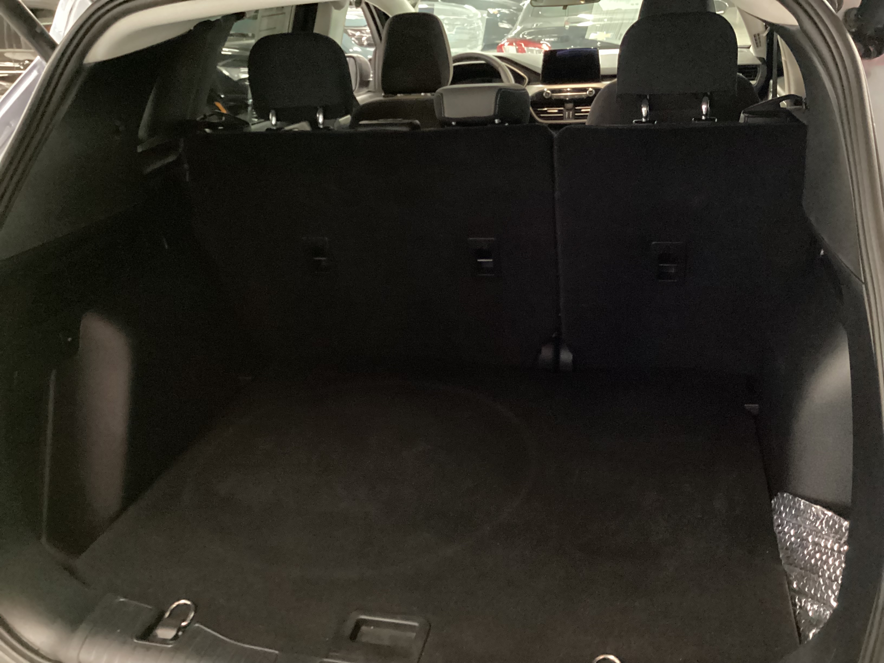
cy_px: 332
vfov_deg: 45.4
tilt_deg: -25.5
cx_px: 442
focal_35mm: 31
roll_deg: +3.6
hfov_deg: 58.4
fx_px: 792
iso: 800
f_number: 2.4
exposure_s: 1/15
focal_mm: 3.3
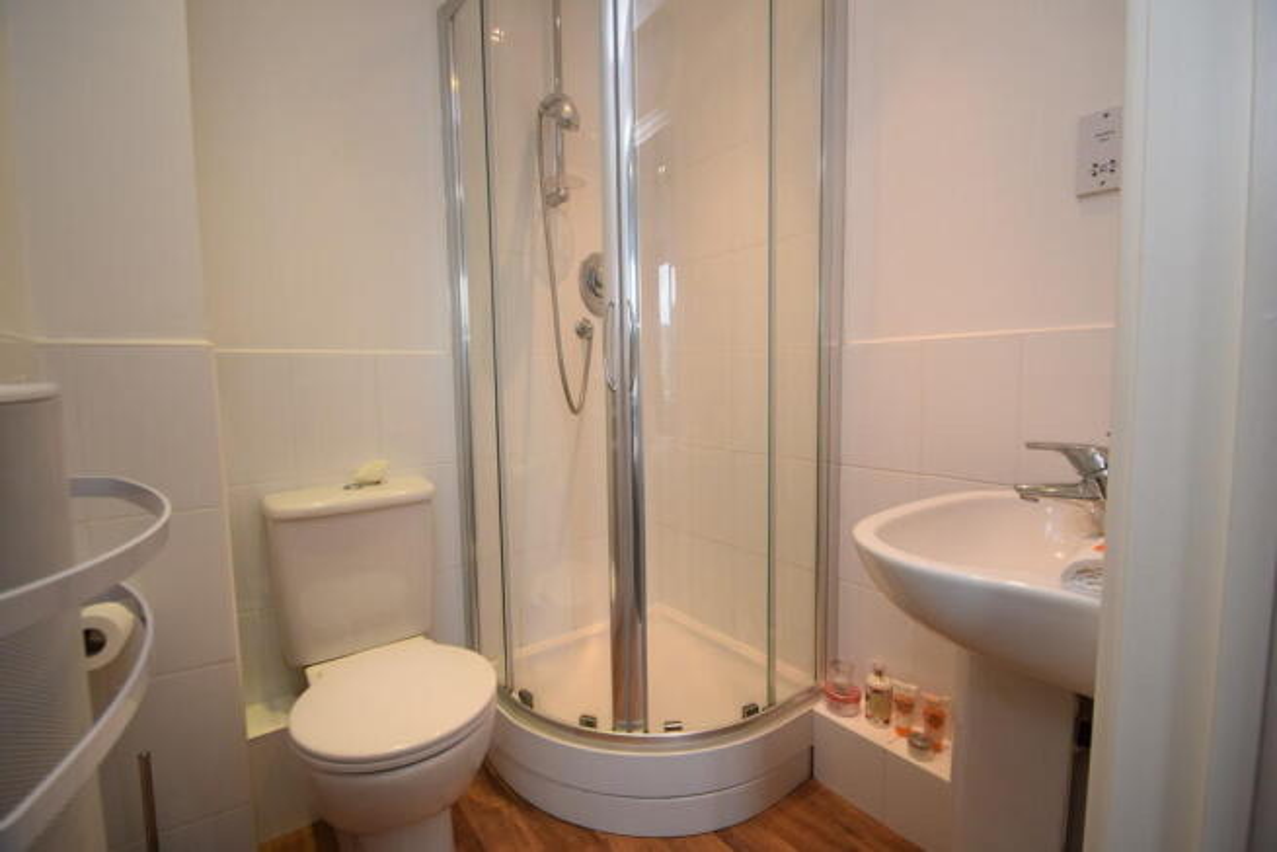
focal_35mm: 15
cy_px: 426
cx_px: 638
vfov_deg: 77.4
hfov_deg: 100.4
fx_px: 532
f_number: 5
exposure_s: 1/100
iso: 800
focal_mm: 10
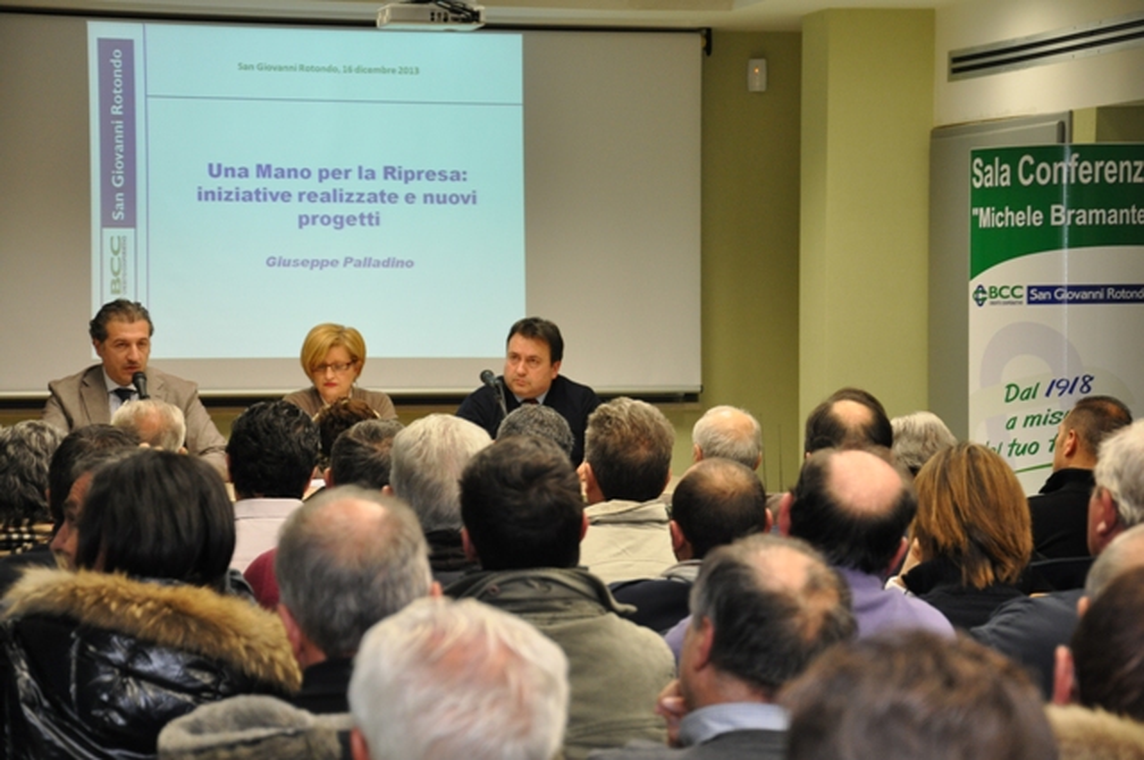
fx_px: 3332
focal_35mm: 105
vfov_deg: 13.0
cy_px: 380
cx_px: 572
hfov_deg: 19.5
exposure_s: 1/60
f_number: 5.3
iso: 800
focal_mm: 70
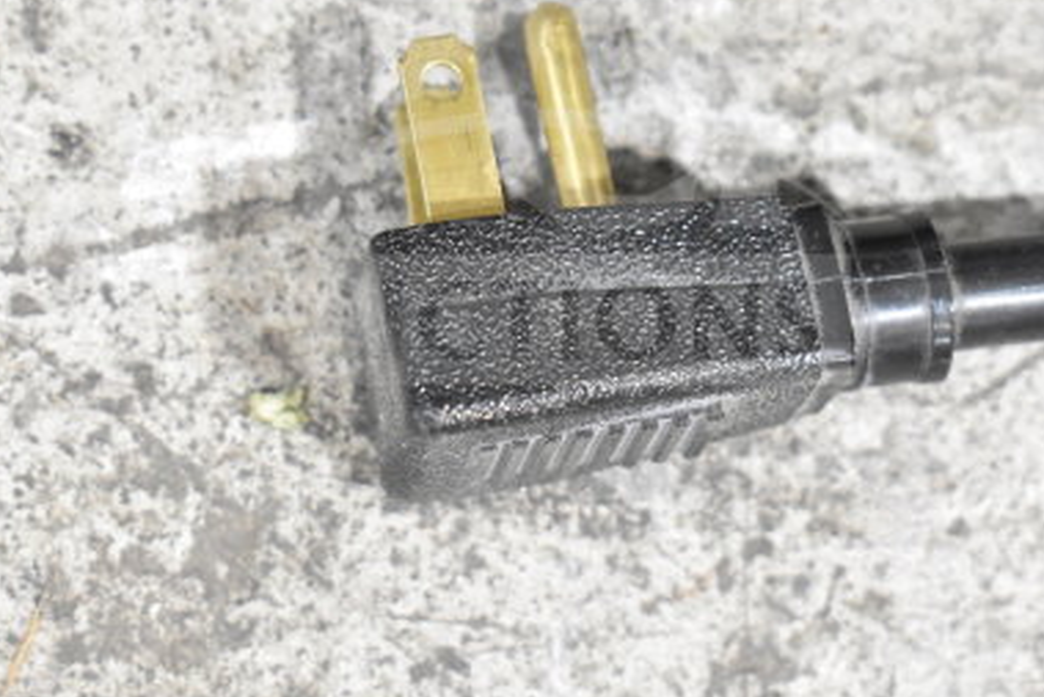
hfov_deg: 17.6
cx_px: 540
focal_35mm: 116
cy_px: 167
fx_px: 3365
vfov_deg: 11.8
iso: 3200
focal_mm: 48
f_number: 5.3
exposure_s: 1/80
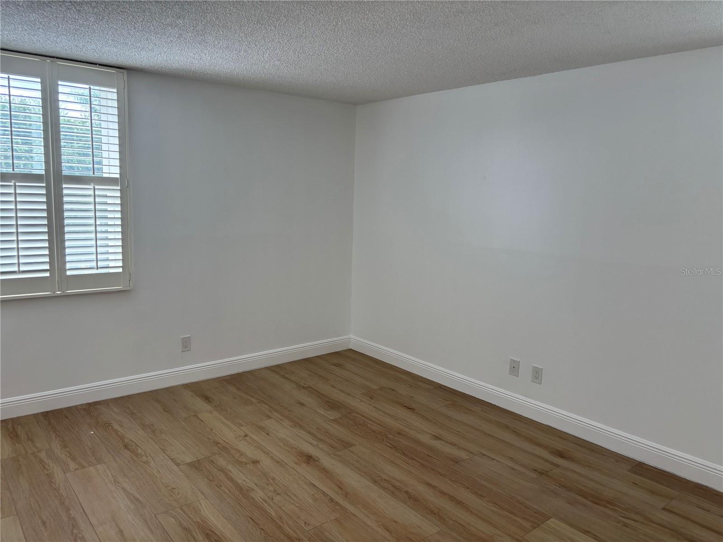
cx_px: 362
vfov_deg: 53.1
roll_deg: -2.2
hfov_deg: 67.3
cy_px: 271
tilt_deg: -7.2
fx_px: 543
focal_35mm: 26
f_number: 1.6
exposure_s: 1/138
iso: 64
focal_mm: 5.96
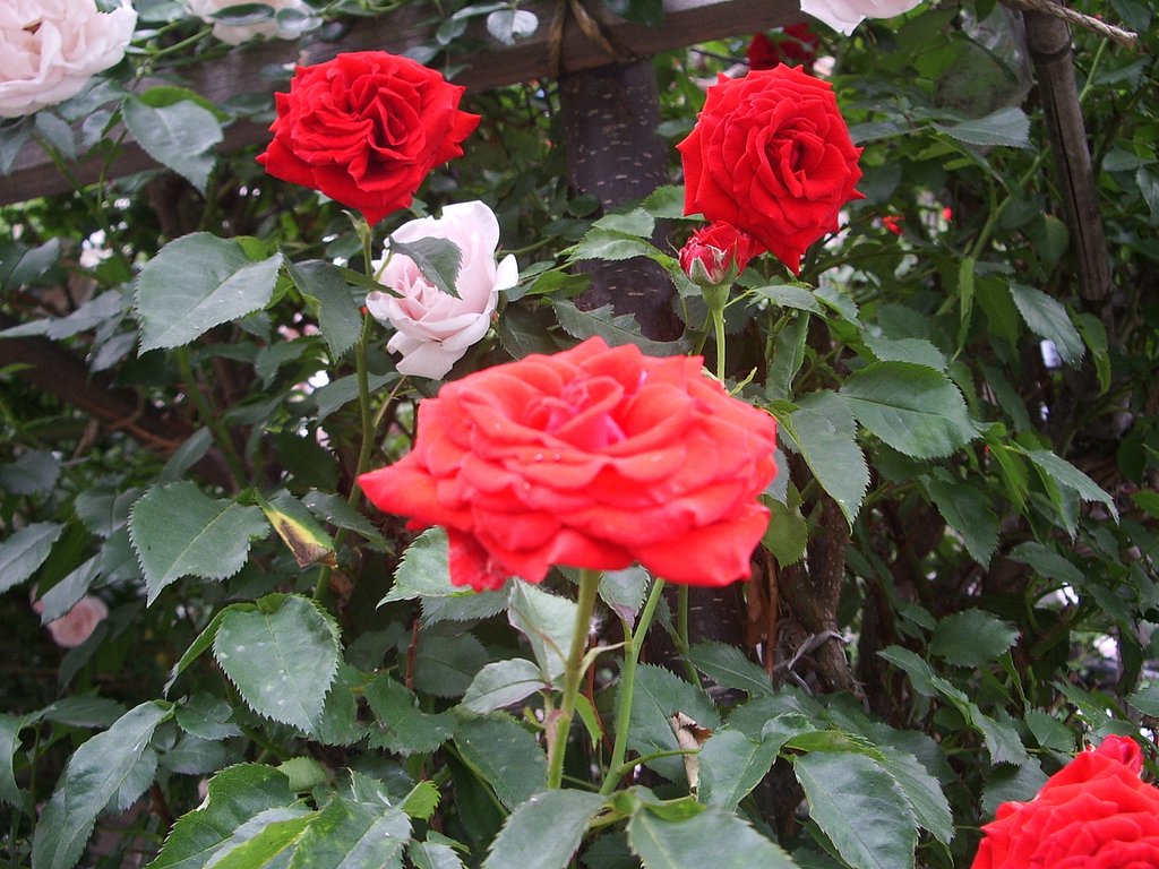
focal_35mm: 41
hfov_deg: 45.8
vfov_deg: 35.1
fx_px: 1373
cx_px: 580
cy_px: 434
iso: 100
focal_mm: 6.8
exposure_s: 1/40
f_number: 2.8
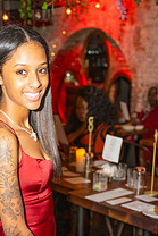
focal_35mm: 66
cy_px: 248
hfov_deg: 20.4
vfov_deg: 28.2
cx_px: 32
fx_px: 434
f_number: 2.8
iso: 1600
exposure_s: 1/200
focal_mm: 30.5
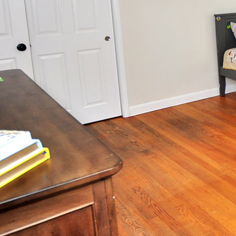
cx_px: 306
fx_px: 363
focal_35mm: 47
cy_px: 84
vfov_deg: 35.8
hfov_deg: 29.2
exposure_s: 1/100
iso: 200
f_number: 3.5
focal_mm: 10
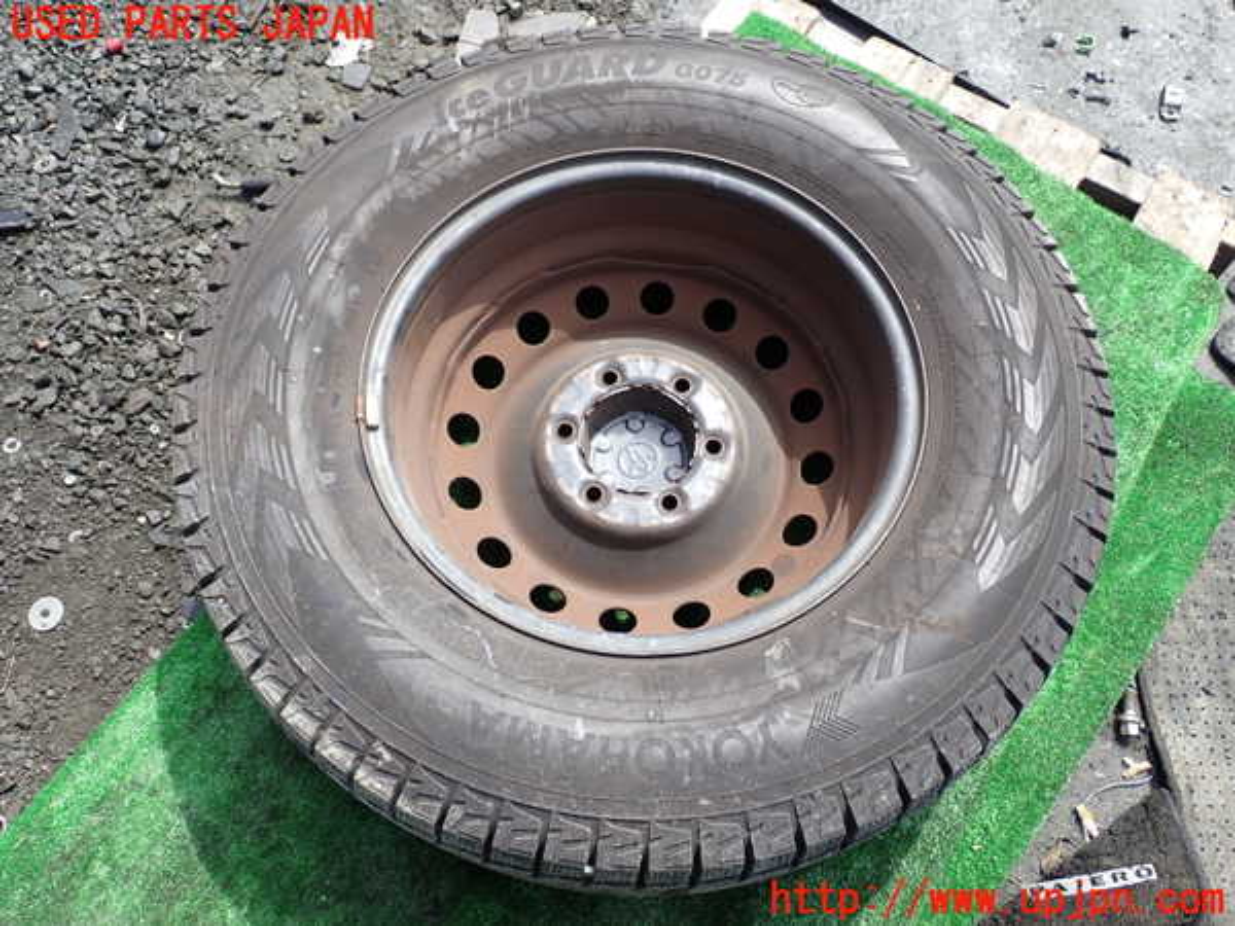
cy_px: 463
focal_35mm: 30
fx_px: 1070
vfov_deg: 46.8
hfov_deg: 60.0
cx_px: 618
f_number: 3.2
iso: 100
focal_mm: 5.4
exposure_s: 1/250
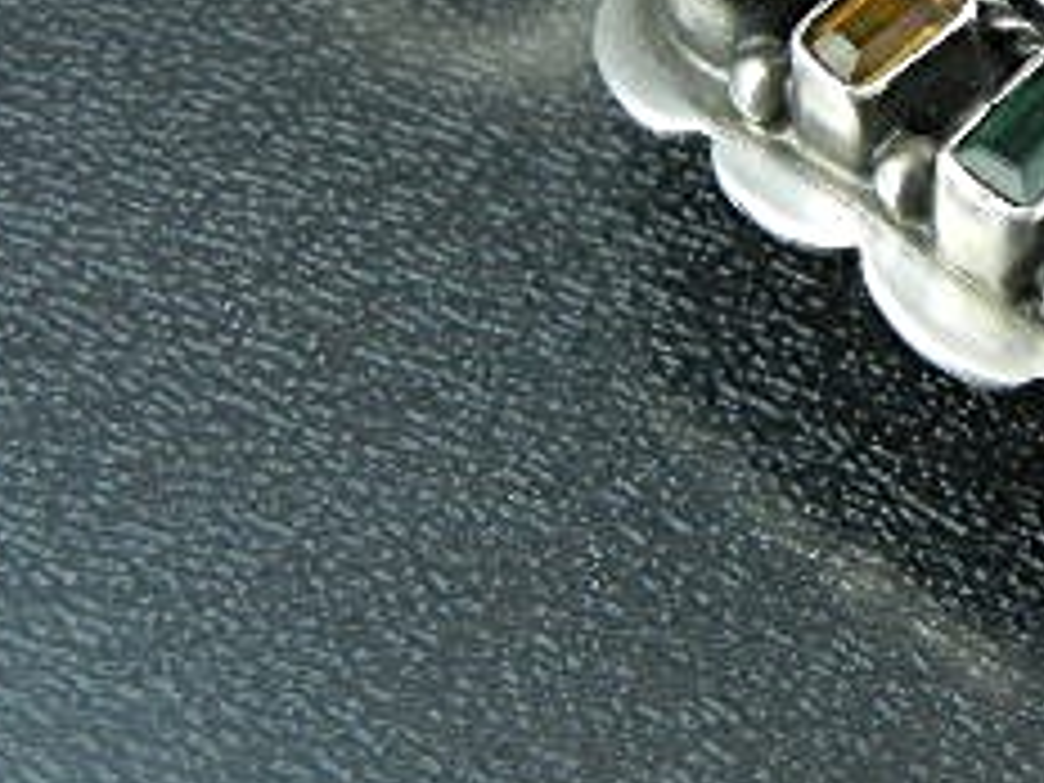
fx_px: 3740
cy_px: -99
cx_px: 1156
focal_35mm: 124
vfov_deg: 11.8
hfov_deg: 15.5
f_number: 3.8
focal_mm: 8.1
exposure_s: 1/27
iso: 400
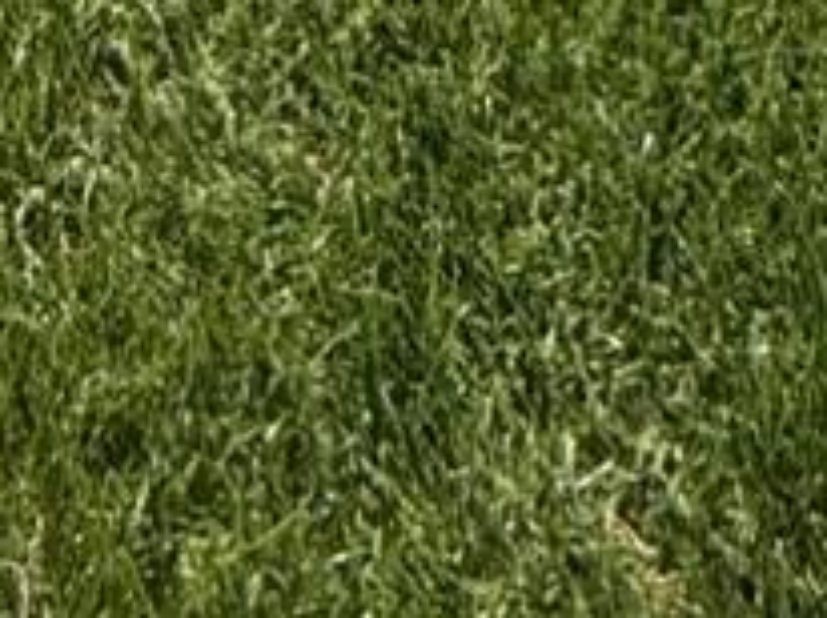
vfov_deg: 7.6
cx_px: 66
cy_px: -2019
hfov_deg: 18.9
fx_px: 2434
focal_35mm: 102
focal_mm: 2.22
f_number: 2.2
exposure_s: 1/4425
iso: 50
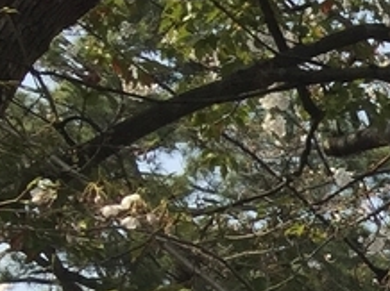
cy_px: 596
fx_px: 1801
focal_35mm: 160
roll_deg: -2.5
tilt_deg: +11.9
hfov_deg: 10.1
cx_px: 1064
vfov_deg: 8.7
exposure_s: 1/1319
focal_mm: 4.15
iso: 32
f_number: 2.2
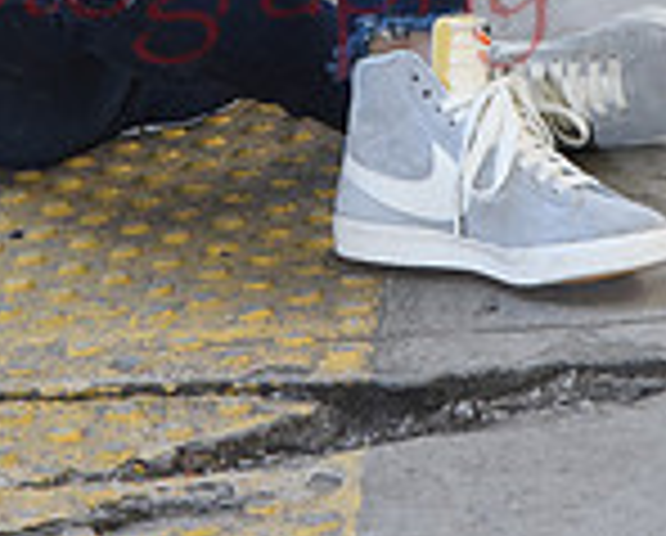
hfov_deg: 9.5
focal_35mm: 202
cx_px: 173
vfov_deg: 7.6
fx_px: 3990
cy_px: -144
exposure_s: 1/100
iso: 2500
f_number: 9
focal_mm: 55
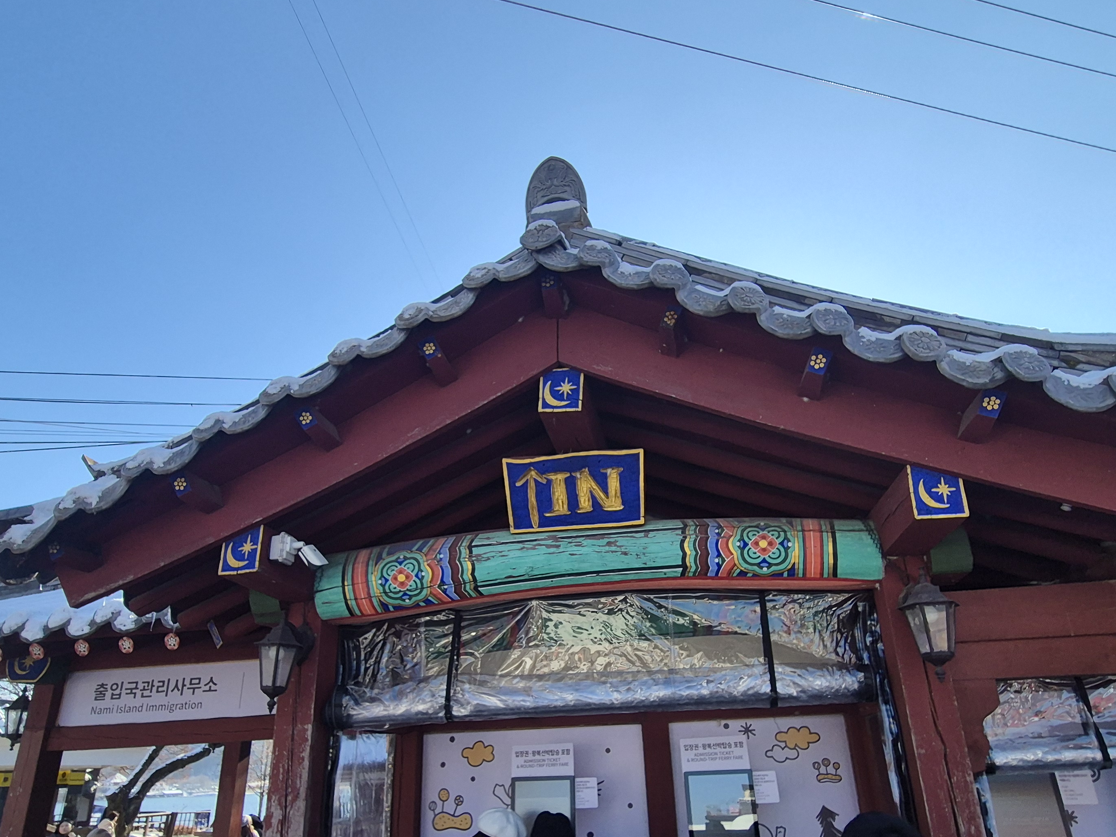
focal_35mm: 19
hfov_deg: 84.6
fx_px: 613
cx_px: 574
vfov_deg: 67.4
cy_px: 534
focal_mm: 2.2
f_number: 2.2
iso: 50
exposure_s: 1/1264
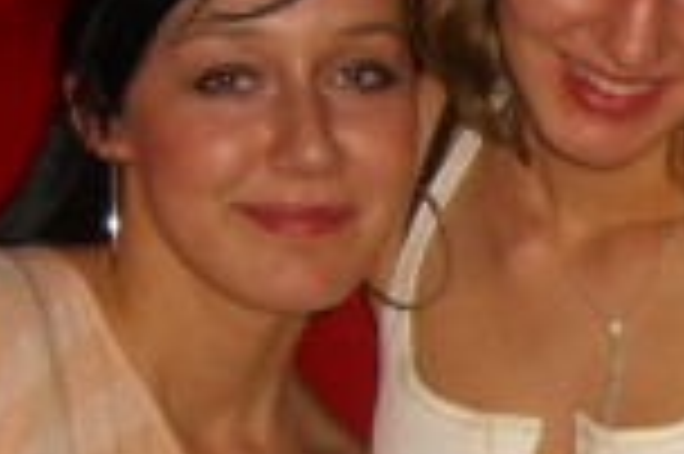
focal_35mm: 156
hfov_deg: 12.4
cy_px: 387
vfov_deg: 8.8
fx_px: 2961
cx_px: 1076
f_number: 2.8
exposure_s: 1/60
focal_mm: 7.9
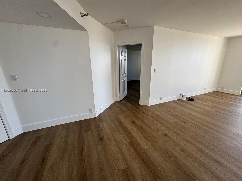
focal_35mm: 14
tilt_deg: -15.1
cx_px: 121
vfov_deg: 85.7
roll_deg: -1.2
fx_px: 98
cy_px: 90
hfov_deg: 102.1
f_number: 2.2
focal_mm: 2.22
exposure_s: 1/99
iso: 50
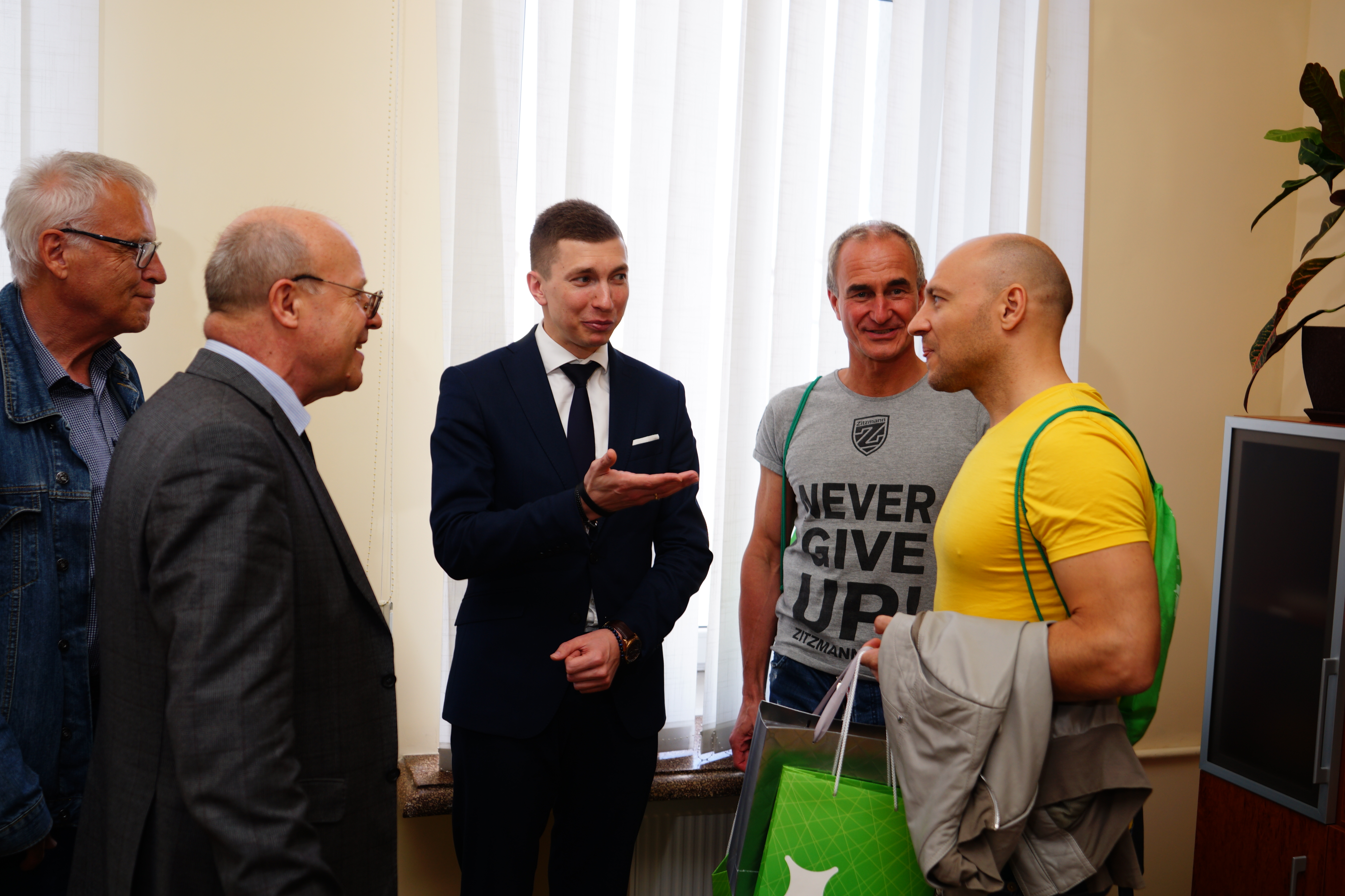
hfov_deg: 49.5
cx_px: 627
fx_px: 1457
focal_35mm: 39
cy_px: 470
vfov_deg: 34.2
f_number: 2.8
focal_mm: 35
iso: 125
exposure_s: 1/125
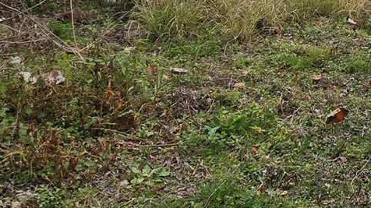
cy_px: -145
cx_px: 521
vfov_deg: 16.9
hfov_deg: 27.0
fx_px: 600
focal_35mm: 61
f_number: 2.2
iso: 50
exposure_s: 1/3861
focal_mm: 2.2
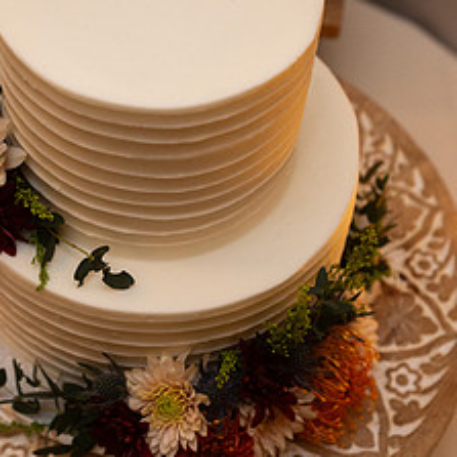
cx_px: 157
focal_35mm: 65
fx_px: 971
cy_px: 211
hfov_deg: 26.4
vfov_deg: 26.5
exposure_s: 1/200
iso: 3200
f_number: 4
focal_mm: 38
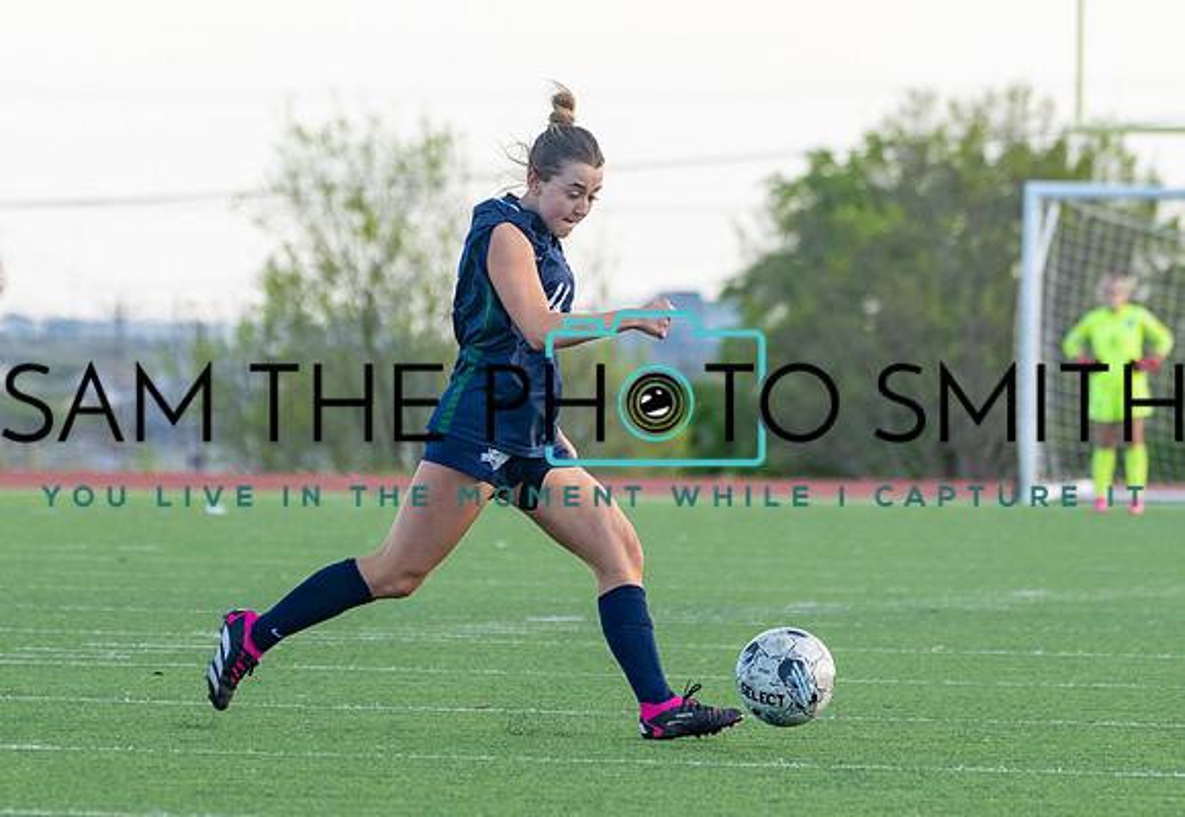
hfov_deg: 4.7
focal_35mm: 431
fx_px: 14354
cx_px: 432
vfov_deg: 3.3
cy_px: 405
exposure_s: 1/1250
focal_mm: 288
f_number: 8
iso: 1250
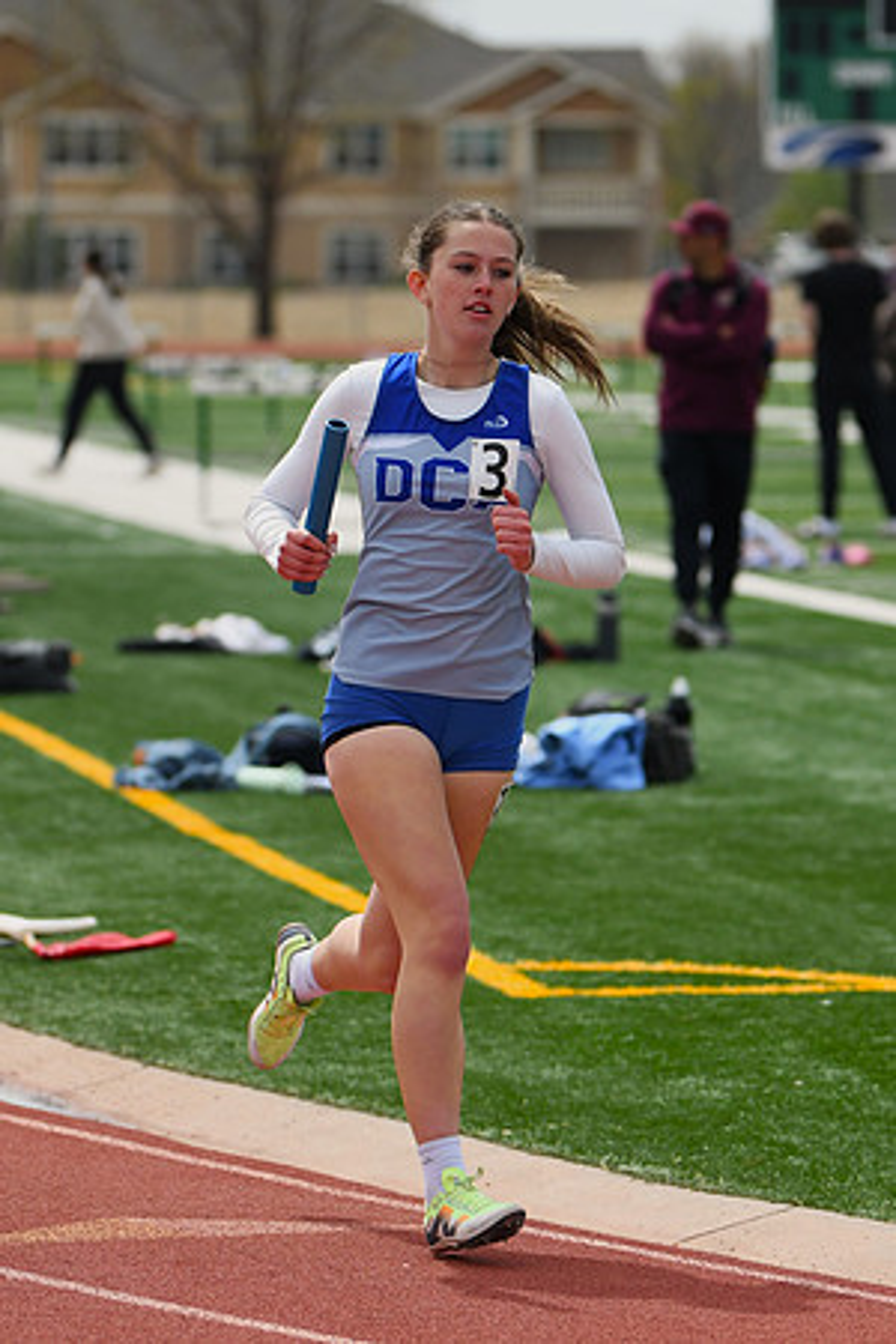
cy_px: 672
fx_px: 4480
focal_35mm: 120
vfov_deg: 17.1
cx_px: 448
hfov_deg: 11.4
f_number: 2.8
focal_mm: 120
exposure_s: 1/8000
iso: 320
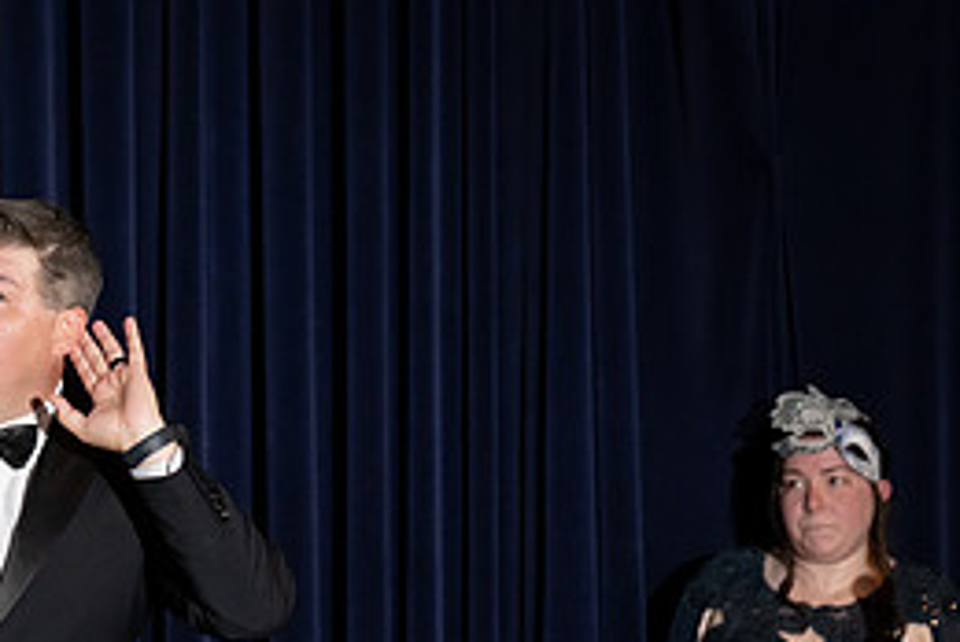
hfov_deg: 6.6
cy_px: 692
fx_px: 8276
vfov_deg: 4.4
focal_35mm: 310
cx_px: -48
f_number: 5
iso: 2500
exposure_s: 1/200
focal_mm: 139
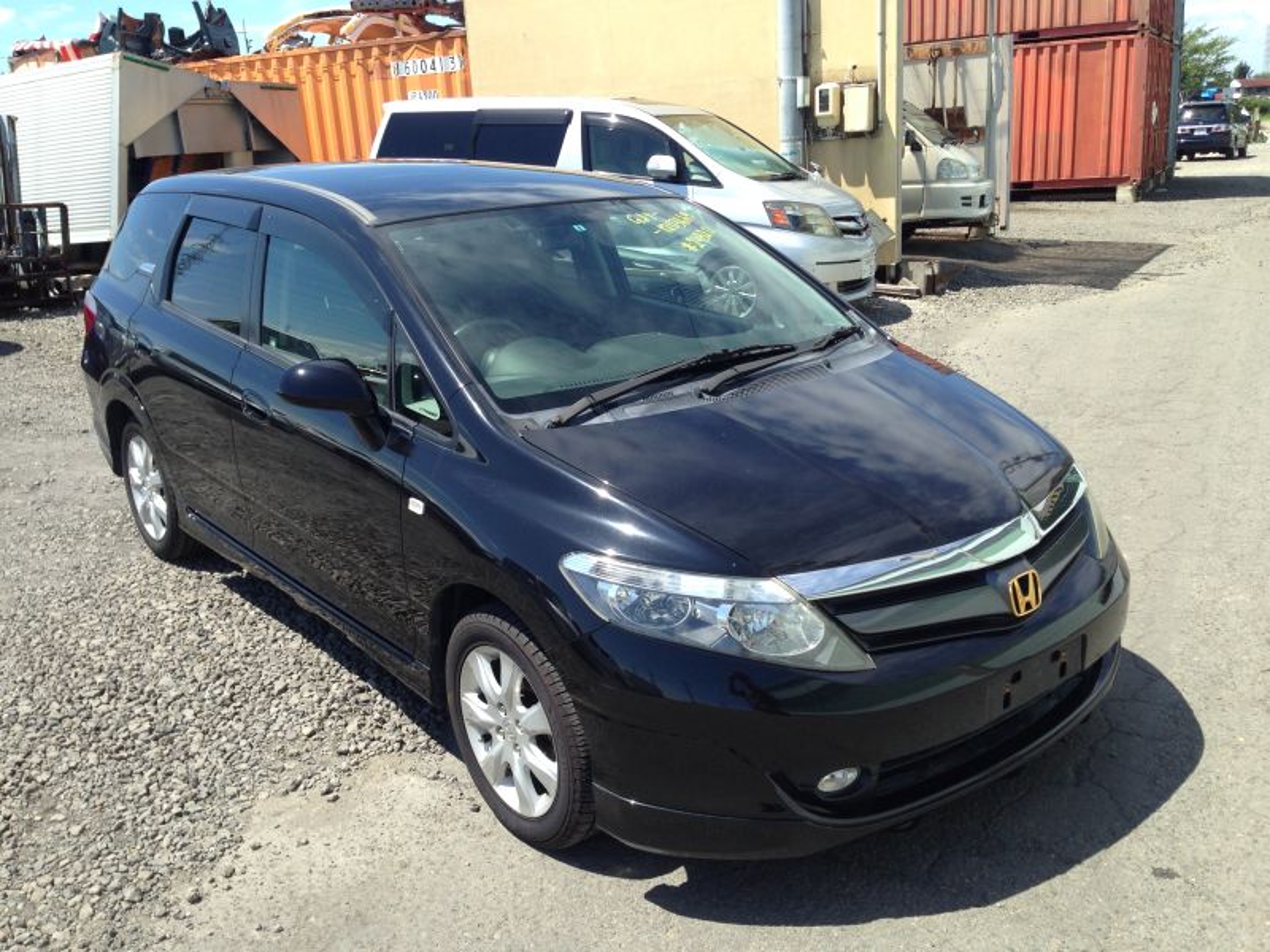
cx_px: 635
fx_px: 1211
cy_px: 476
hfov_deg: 55.4
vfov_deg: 42.9
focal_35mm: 33
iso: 50
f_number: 2.4
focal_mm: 4.12
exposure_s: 1/775
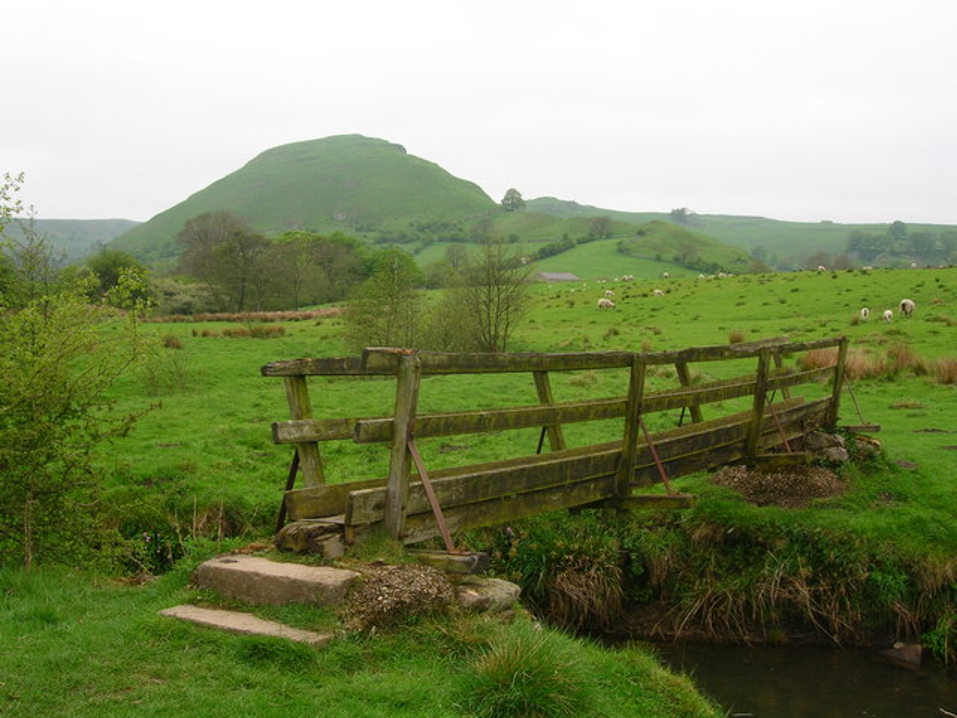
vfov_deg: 37.7
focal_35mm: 38
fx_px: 1051
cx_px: 478
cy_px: 359
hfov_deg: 49.0
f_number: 5
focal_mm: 6.4
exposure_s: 1/66.8
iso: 50
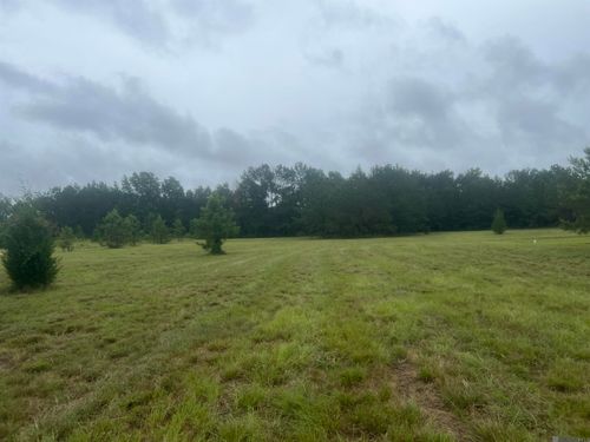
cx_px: 295
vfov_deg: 53.1
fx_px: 443
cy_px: 221
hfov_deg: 67.3
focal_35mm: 26
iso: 50
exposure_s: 1/5076
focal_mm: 5.7
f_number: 1.5
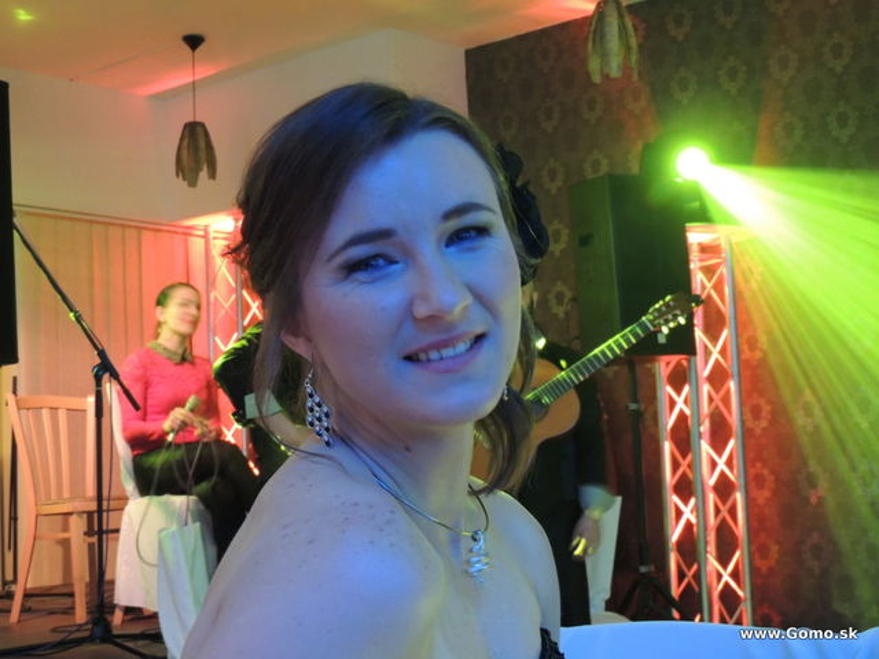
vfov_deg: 26.6
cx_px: 440
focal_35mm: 55
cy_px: 330
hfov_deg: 34.9
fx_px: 1397
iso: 800
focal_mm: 9.8
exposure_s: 1/4
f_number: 3.7
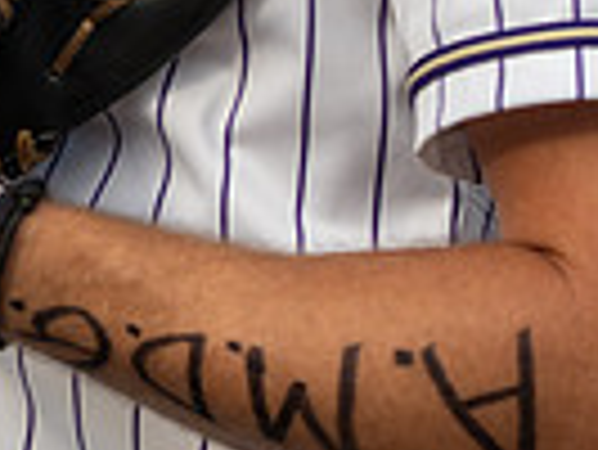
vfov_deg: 2.3
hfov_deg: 3.0
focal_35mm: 651
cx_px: 135
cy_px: -482
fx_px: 11256
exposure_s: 1/1250
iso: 800
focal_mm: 200
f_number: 5.6
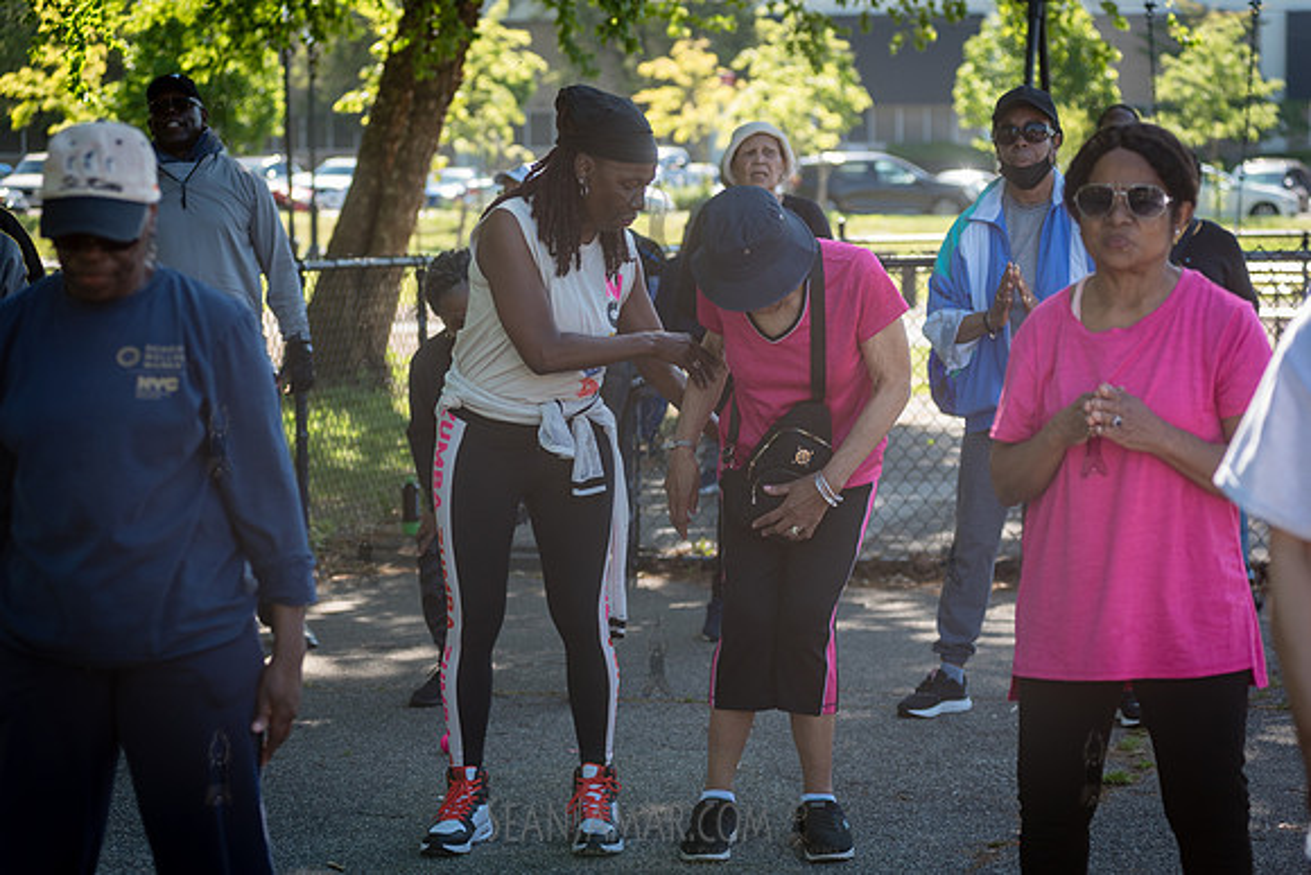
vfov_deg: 16.6
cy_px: 437
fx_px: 3000
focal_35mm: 82
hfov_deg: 24.7
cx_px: 645
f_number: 3.5
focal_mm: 80
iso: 200
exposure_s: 1/400
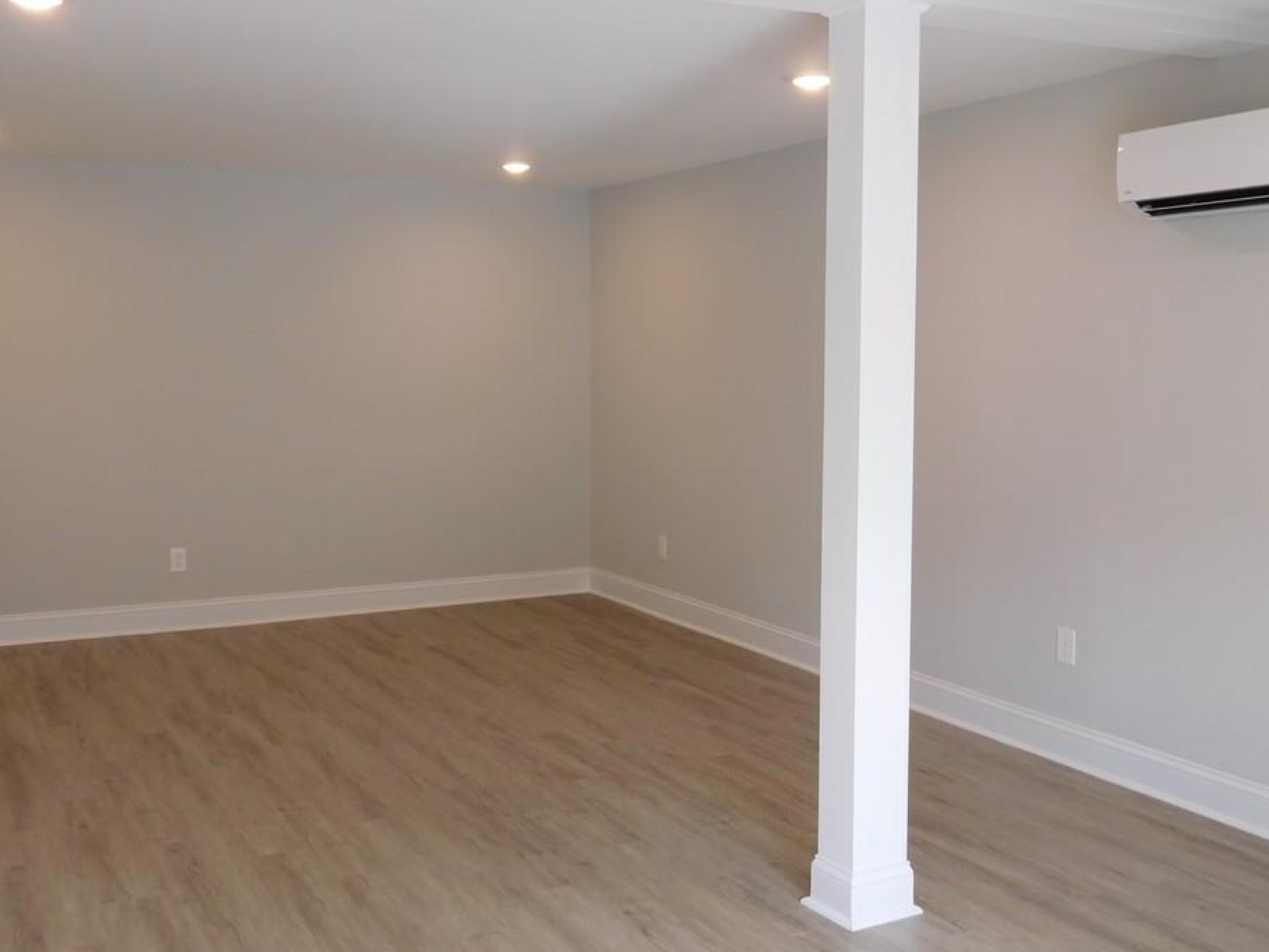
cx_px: 583
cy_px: 450
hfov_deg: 51.3
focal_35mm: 36
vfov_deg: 39.7
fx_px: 1320
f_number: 3.6
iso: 125
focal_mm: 5.7
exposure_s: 1/40
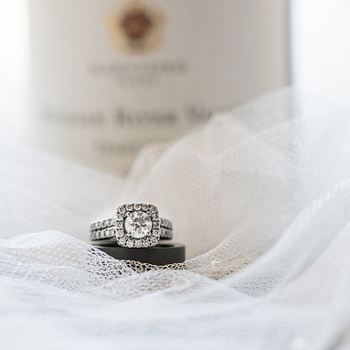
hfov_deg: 12.9
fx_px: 1544
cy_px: 174
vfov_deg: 12.9
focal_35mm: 135
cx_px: 116
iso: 4000
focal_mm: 105
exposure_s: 1/320
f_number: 7.1
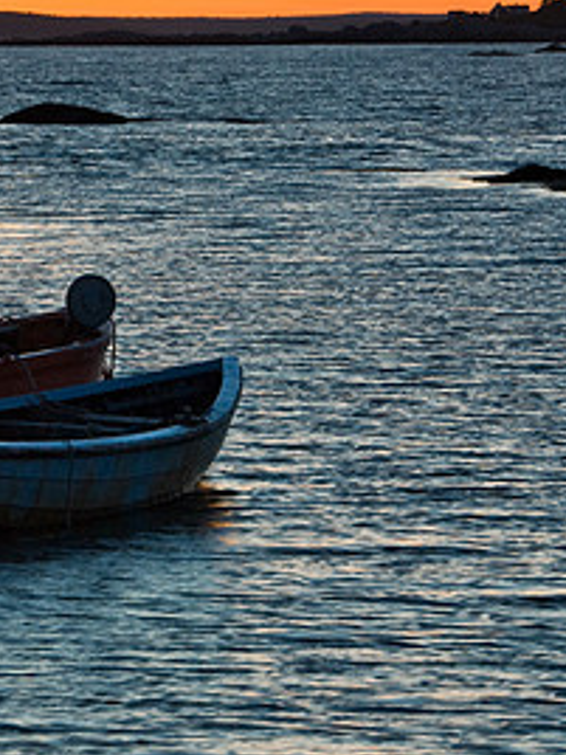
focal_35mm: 234
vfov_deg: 8.5
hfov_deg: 6.3
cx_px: 0
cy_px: 220
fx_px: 5102
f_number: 18
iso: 200
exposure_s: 1/5
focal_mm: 75
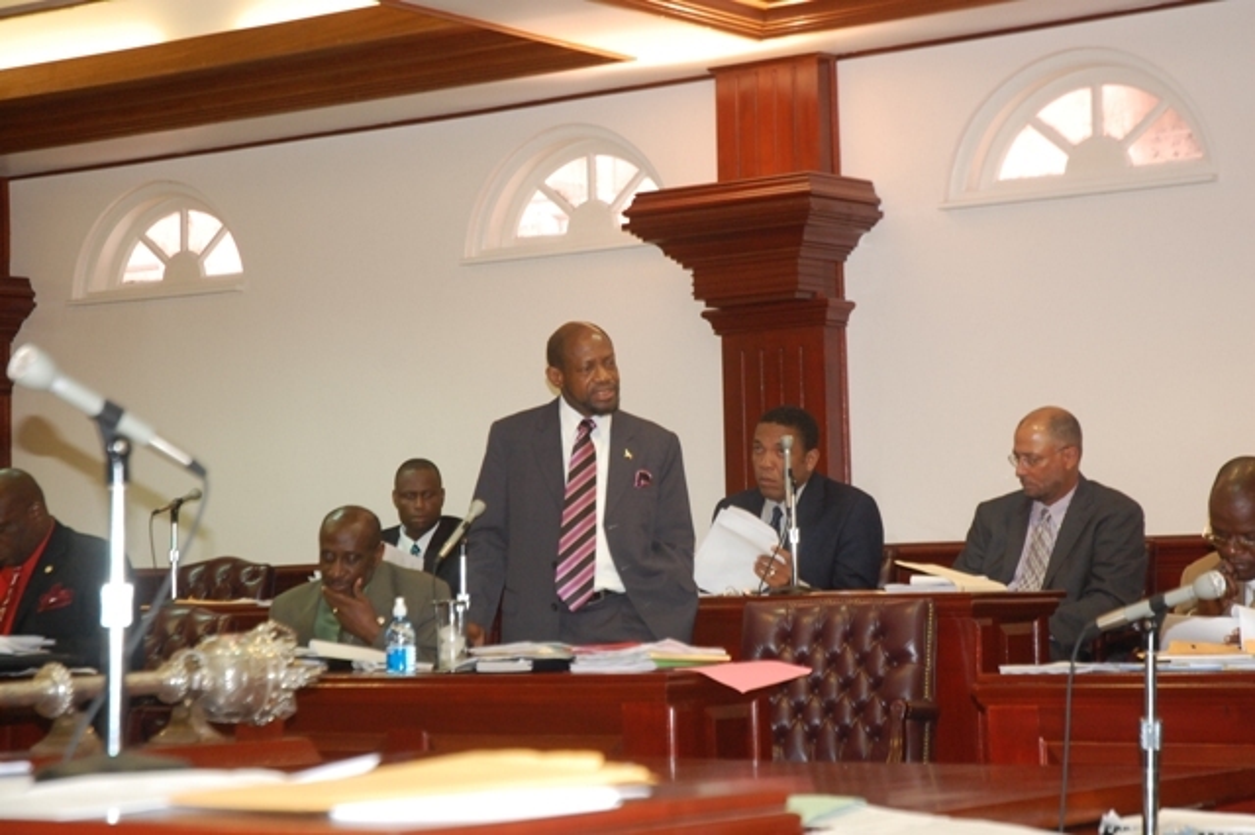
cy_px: 418
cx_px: 628
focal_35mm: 82
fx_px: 2874
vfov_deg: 16.5
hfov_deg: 24.6
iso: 900
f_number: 4.5
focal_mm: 55
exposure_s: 1/60
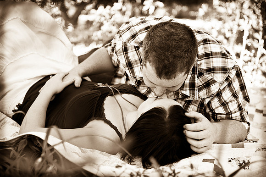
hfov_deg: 33.4
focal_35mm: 60
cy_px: 88
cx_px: 133
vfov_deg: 22.6
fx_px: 443
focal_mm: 60
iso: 200
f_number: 2.8
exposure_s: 1/160
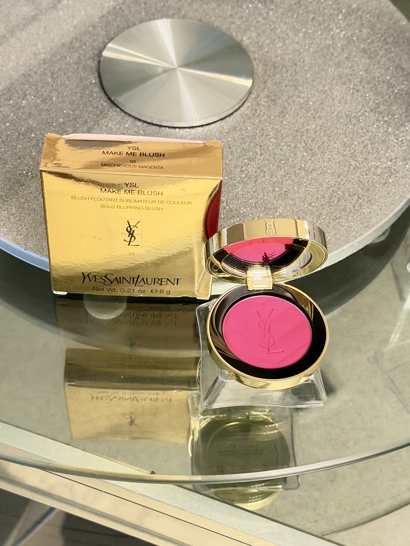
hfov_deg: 30.3
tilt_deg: -52.9
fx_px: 758
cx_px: 205
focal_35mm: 48
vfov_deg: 39.7
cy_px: 273
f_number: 1.78
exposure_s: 1/20
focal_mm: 6.76
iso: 800
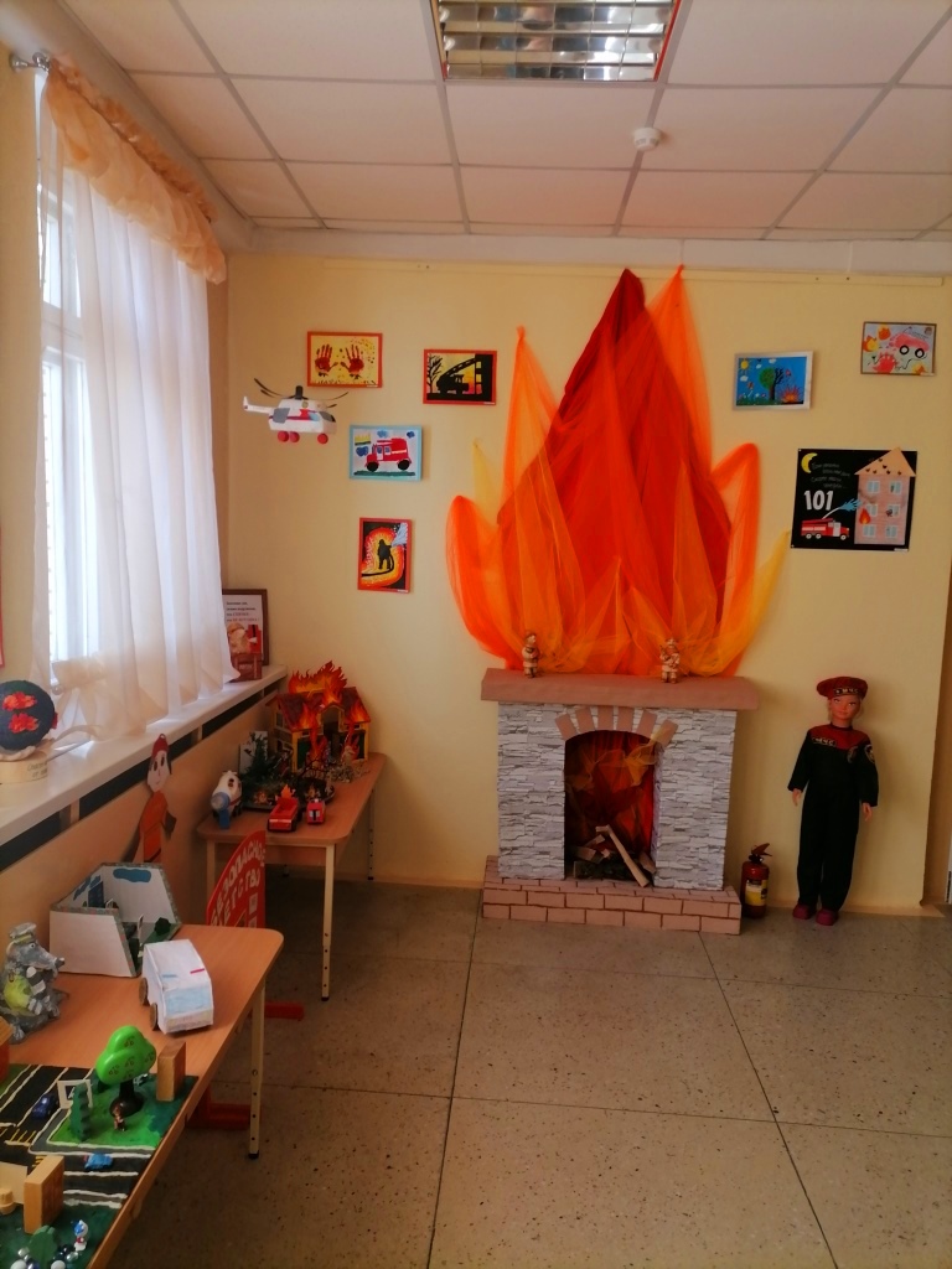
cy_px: 634
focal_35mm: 27
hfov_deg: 51.4
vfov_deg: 65.3
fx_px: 990
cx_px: 476
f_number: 1.8
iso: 80
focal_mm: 5.4
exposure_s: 1/100
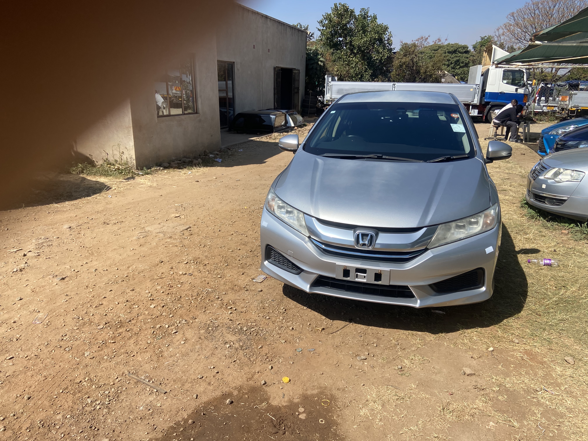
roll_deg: -0.3
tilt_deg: -17.6
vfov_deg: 53.1
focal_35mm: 26
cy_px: 220
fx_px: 442
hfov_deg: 67.3
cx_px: 294
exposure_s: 1/2755
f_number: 1.8
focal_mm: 4.25
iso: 32
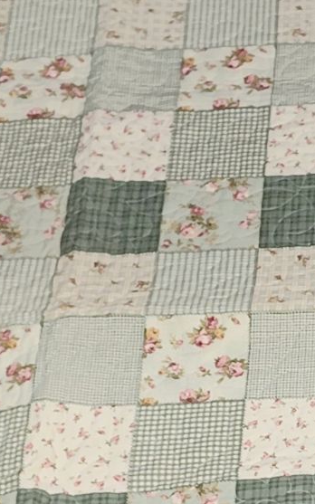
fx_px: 1333
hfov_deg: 12.8
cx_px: 462
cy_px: 357
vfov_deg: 21.3
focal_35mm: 97
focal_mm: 4.69
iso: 80
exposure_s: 1/120
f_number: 1.8
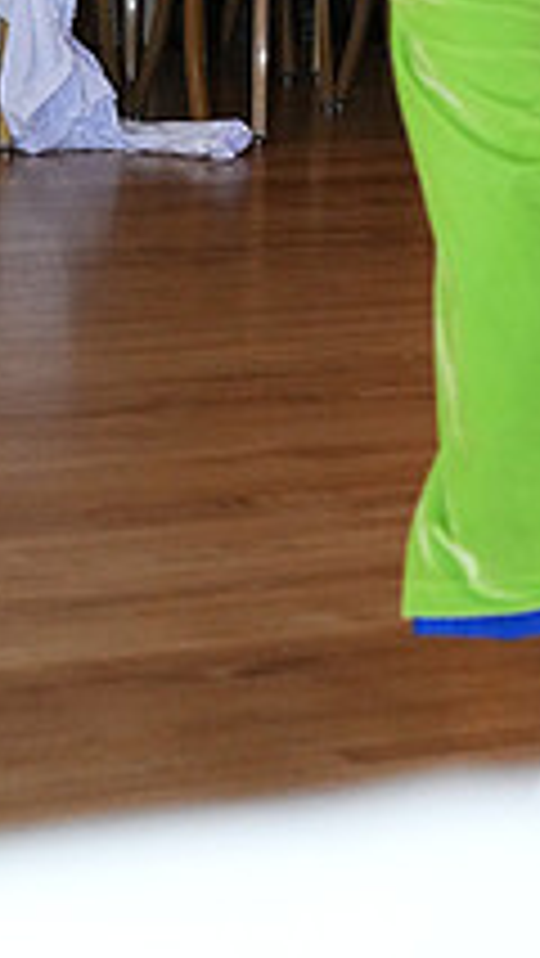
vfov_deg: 12.3
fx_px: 4348
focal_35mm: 171
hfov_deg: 7.0
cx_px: 799
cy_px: -202
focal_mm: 60
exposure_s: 1/200
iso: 5000
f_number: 4
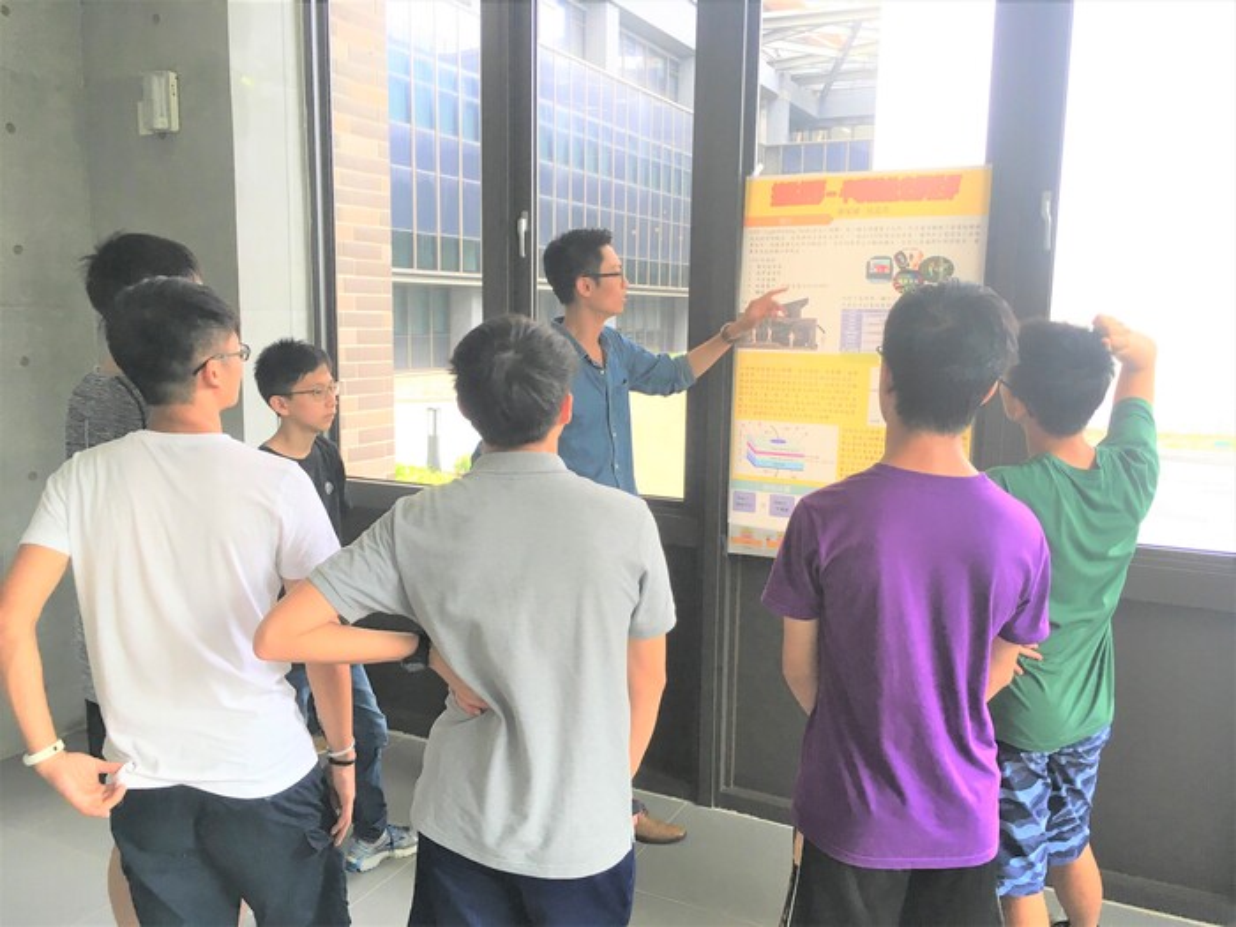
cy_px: 464
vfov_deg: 48.2
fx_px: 1035
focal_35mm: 29
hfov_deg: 61.7
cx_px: 618
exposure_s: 1/30
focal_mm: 4.15
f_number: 2.2
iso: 25
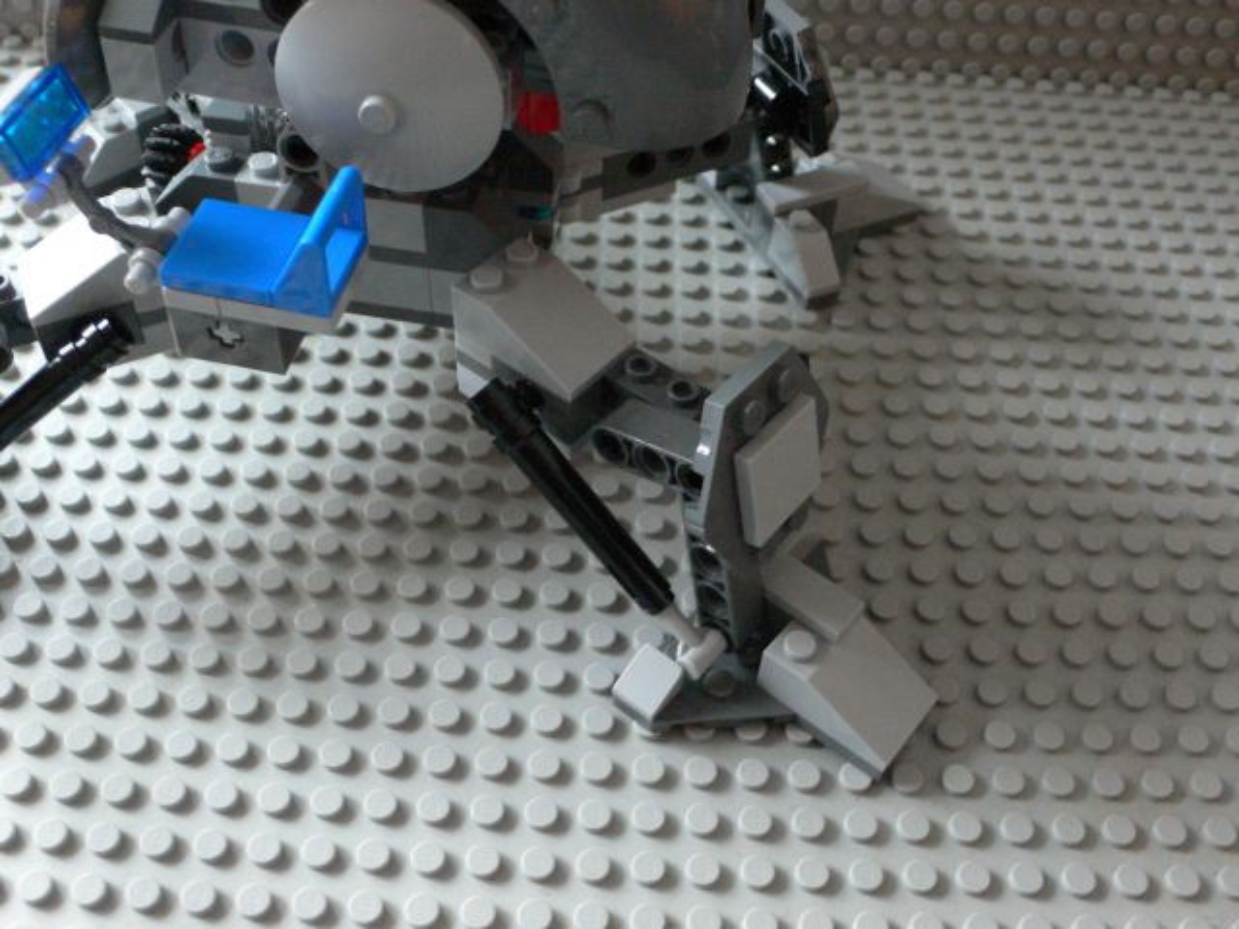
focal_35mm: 34
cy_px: 464
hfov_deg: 54.0
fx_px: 1217
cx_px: 620
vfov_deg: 41.8
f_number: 2.8
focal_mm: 6.3
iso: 200
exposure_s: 1/4
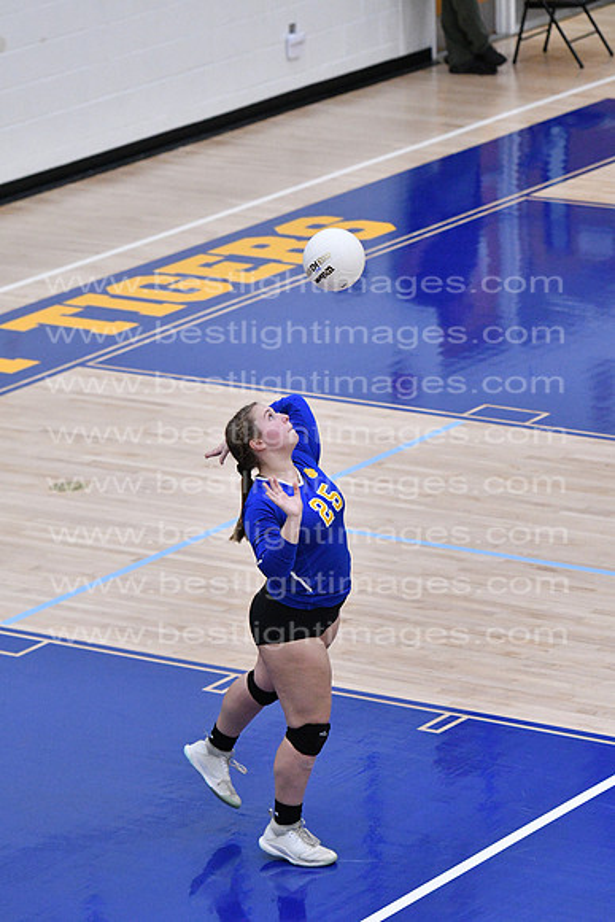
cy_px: 461
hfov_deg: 7.3
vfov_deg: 11.0
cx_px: 308
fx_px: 4801
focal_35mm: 188
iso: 6400
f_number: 3.2
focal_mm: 125
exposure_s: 1/1250
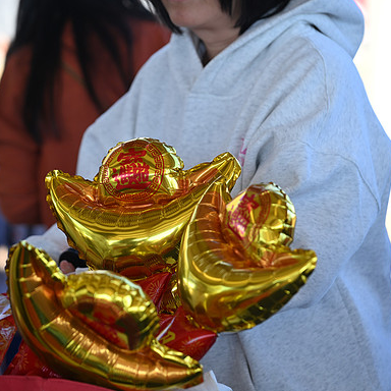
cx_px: 170
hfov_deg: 11.3
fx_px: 1968
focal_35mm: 154
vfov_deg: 11.3
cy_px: 196
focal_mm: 120
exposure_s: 1/250
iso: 200
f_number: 4
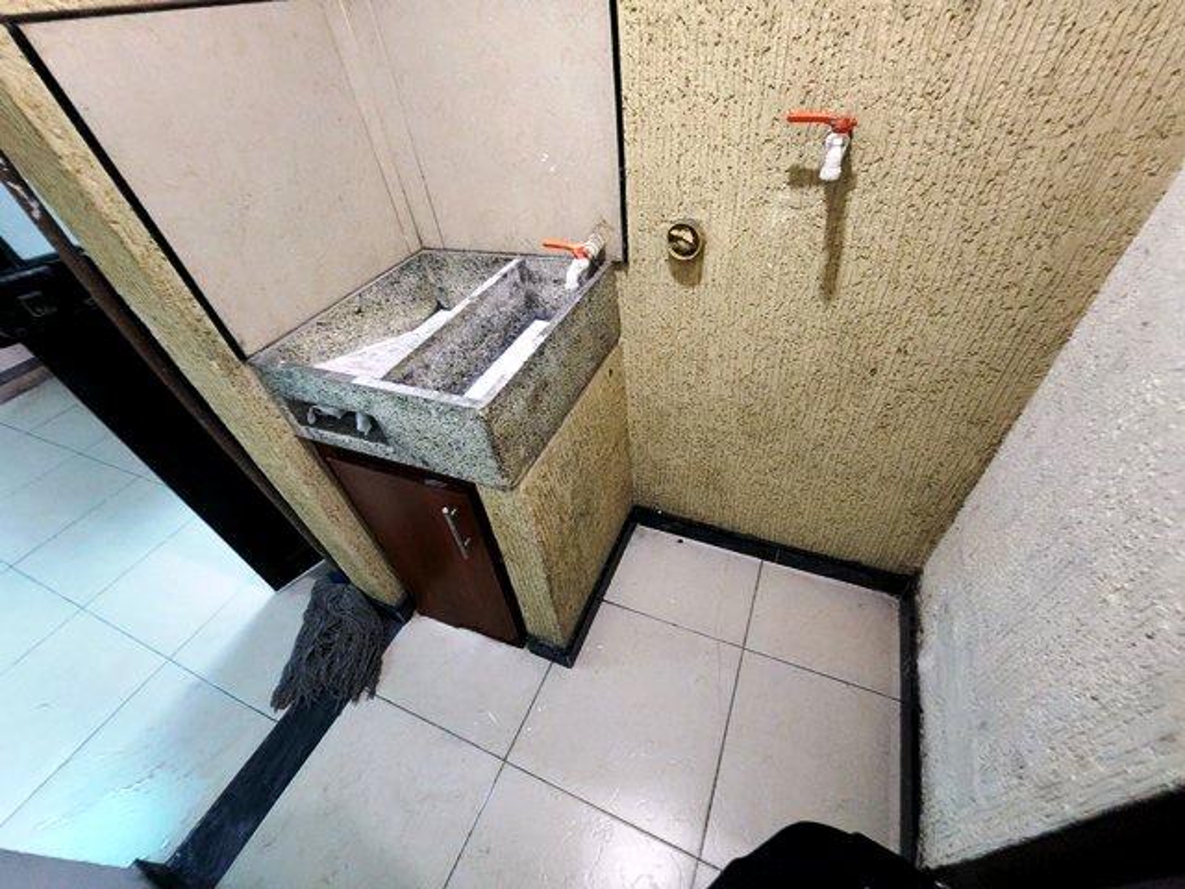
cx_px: 592
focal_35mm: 13
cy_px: 444
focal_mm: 2.2
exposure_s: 1/24
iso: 640
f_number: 2.2
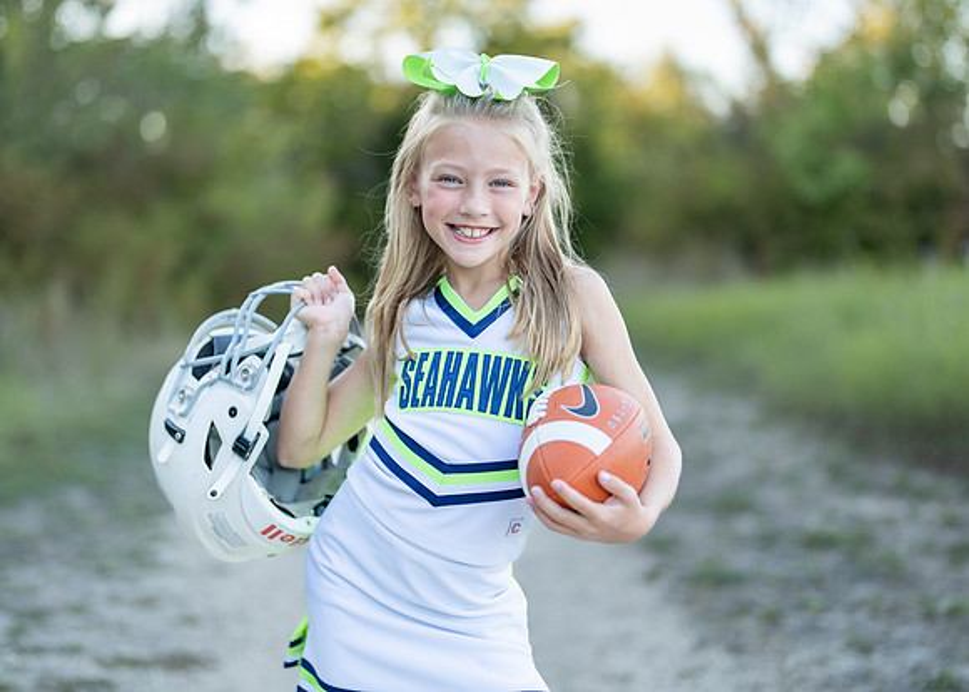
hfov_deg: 34.6
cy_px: 330
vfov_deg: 25.1
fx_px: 1554
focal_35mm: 56
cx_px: 437
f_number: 1.2
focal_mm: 50
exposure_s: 1/800
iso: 100
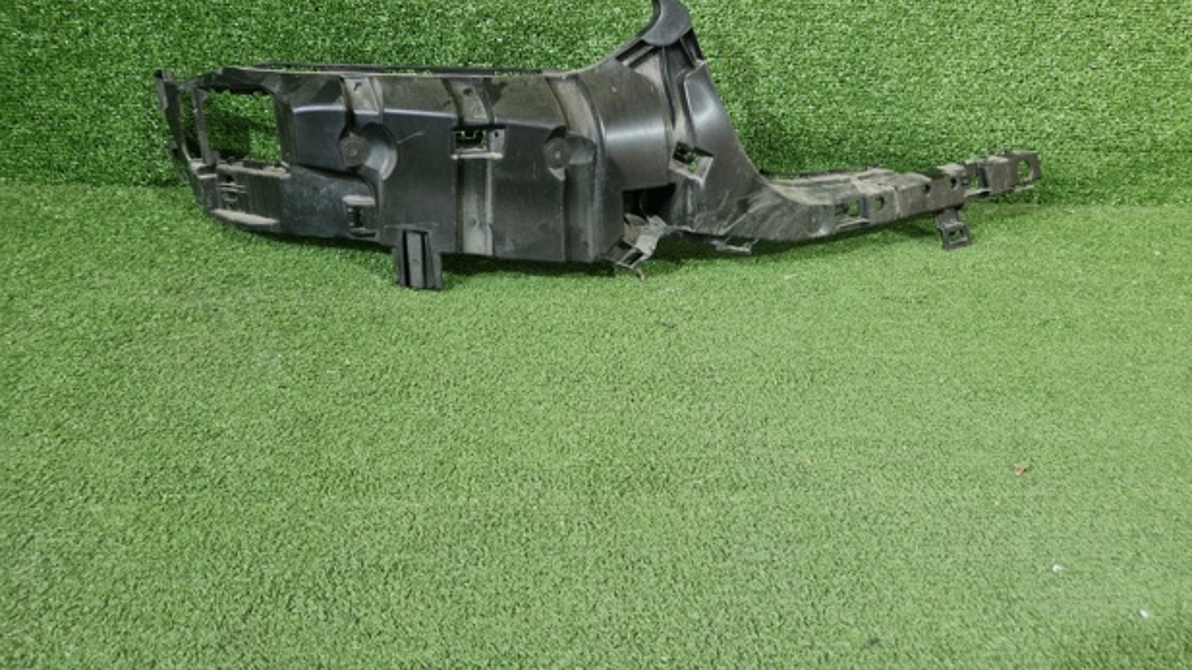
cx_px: 609
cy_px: 218
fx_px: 822
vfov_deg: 43.7
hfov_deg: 71.9
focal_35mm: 26
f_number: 1.8
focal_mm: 5.4
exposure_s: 1/100
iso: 80
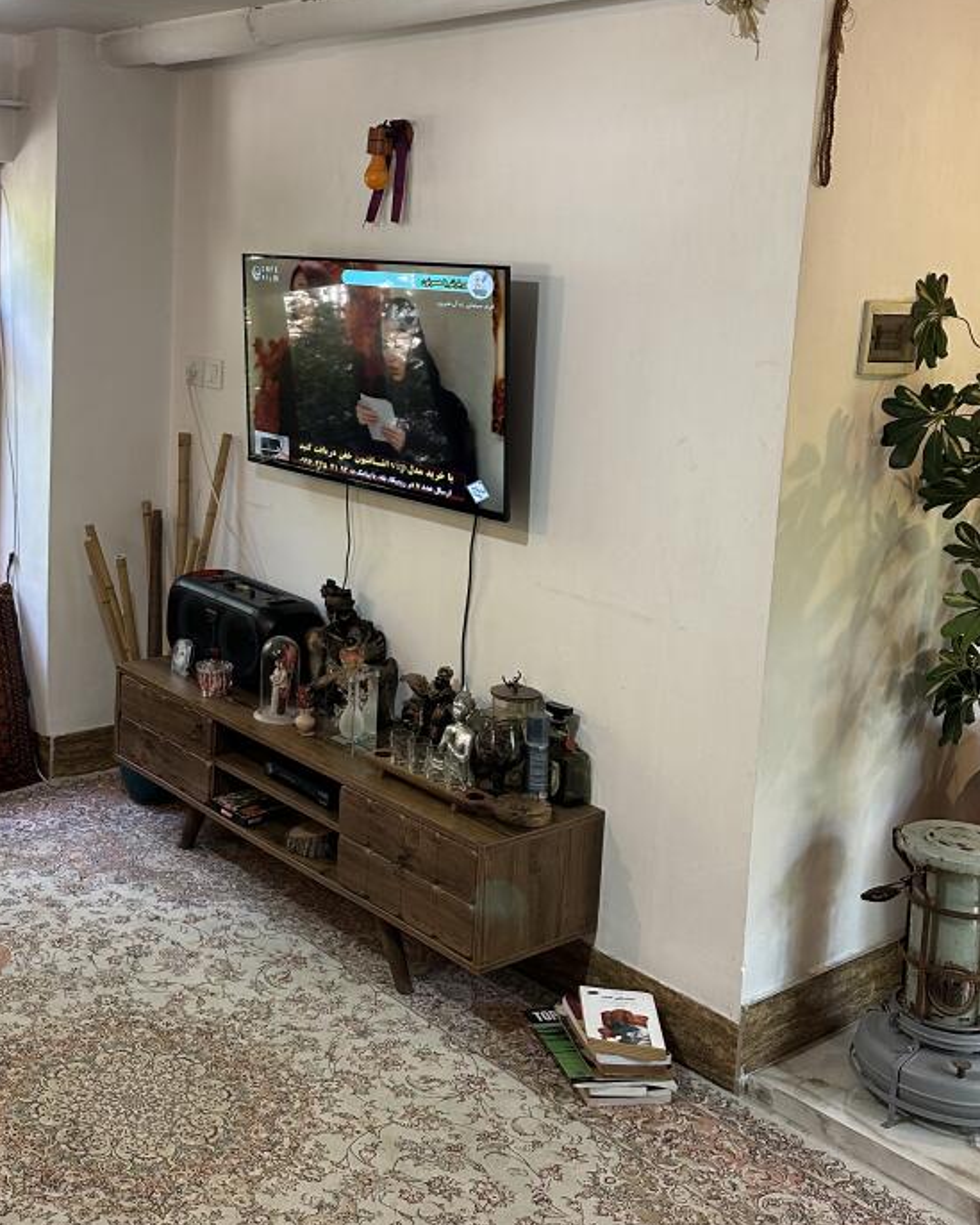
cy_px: 418
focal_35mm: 41
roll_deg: -2.9
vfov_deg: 44.2
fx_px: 1486
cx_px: 245
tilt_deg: -6.7
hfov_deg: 35.7
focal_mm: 6.86
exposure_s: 1/100
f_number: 1.78
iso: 200
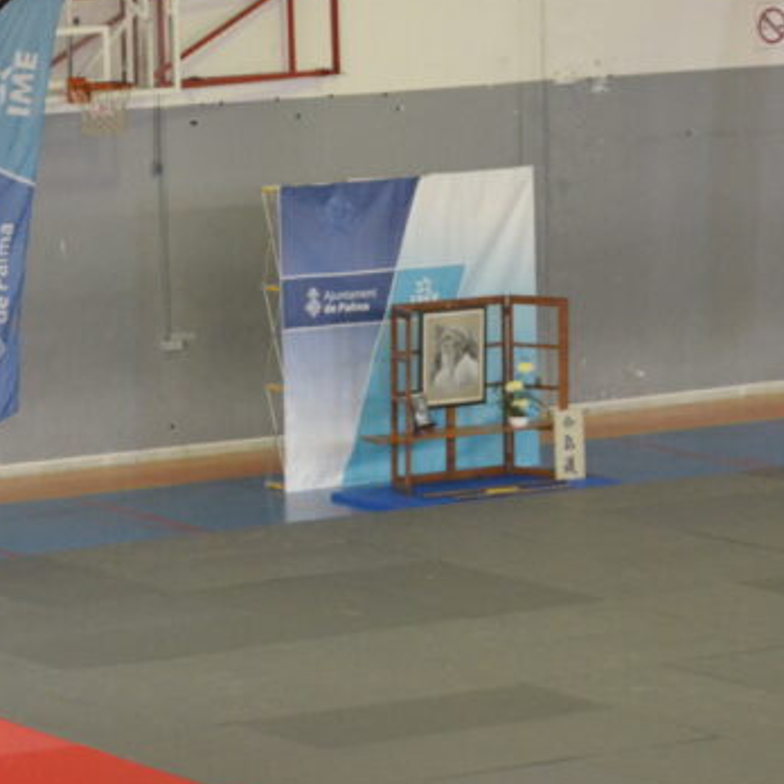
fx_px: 5285
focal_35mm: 206
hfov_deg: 8.5
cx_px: 369
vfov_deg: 8.5
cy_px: 123
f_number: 5.6
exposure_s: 1/60
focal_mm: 55
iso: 2200
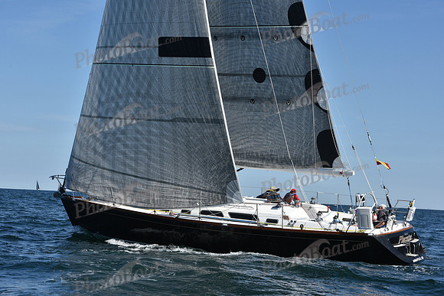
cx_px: 222
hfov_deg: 21.5
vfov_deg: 14.4
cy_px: 148
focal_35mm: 95
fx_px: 1172
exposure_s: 1/1250
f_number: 8
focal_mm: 95
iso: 250
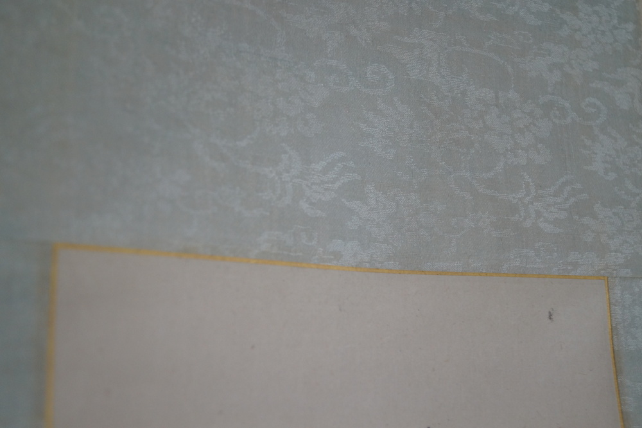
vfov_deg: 29.8
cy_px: 214
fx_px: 802
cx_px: 321
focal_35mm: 45
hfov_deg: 43.6
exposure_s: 1/160
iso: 800
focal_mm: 30
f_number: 4.5
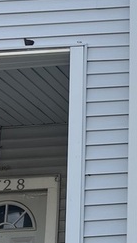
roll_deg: +0.9
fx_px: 812
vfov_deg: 17.0
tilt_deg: +19.4
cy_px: 126
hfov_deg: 9.2
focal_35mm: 126
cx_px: 246
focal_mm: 5.7
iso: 50
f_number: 1.5
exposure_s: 1/2457
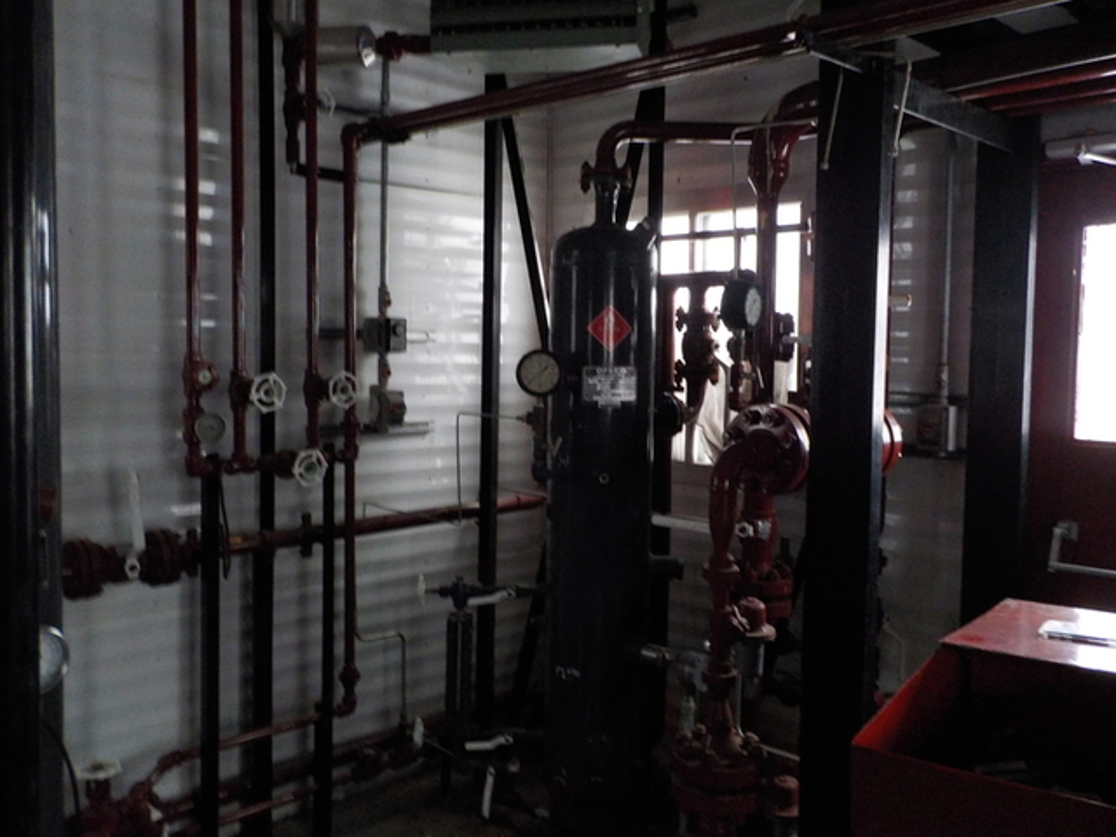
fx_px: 967
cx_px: 558
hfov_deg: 60.0
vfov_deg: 46.8
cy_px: 418
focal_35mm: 30
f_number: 3.3
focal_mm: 4.1
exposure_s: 1/15
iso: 500
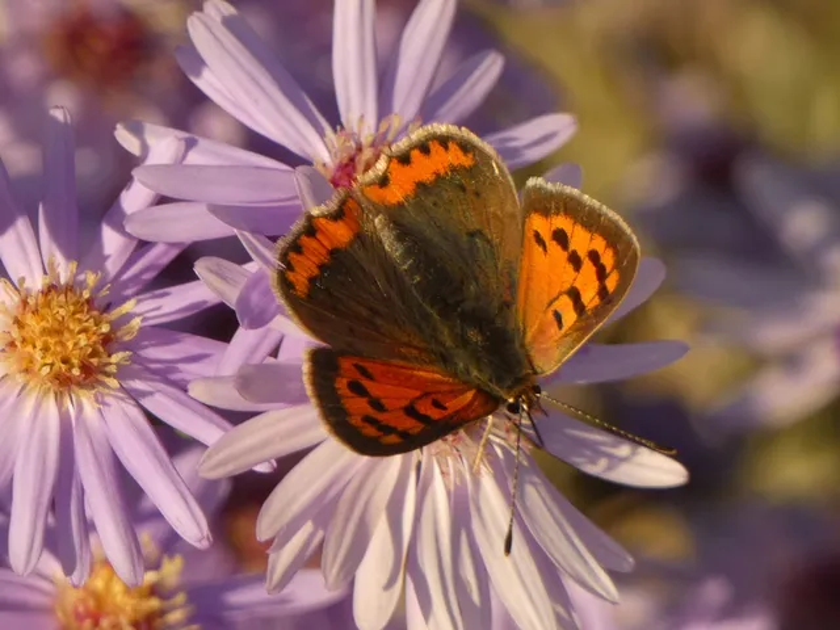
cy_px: 315
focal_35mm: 566
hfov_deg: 3.5
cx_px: 420
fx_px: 13735
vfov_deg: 2.6
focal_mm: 101.4
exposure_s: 1/100
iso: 80
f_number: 5.6
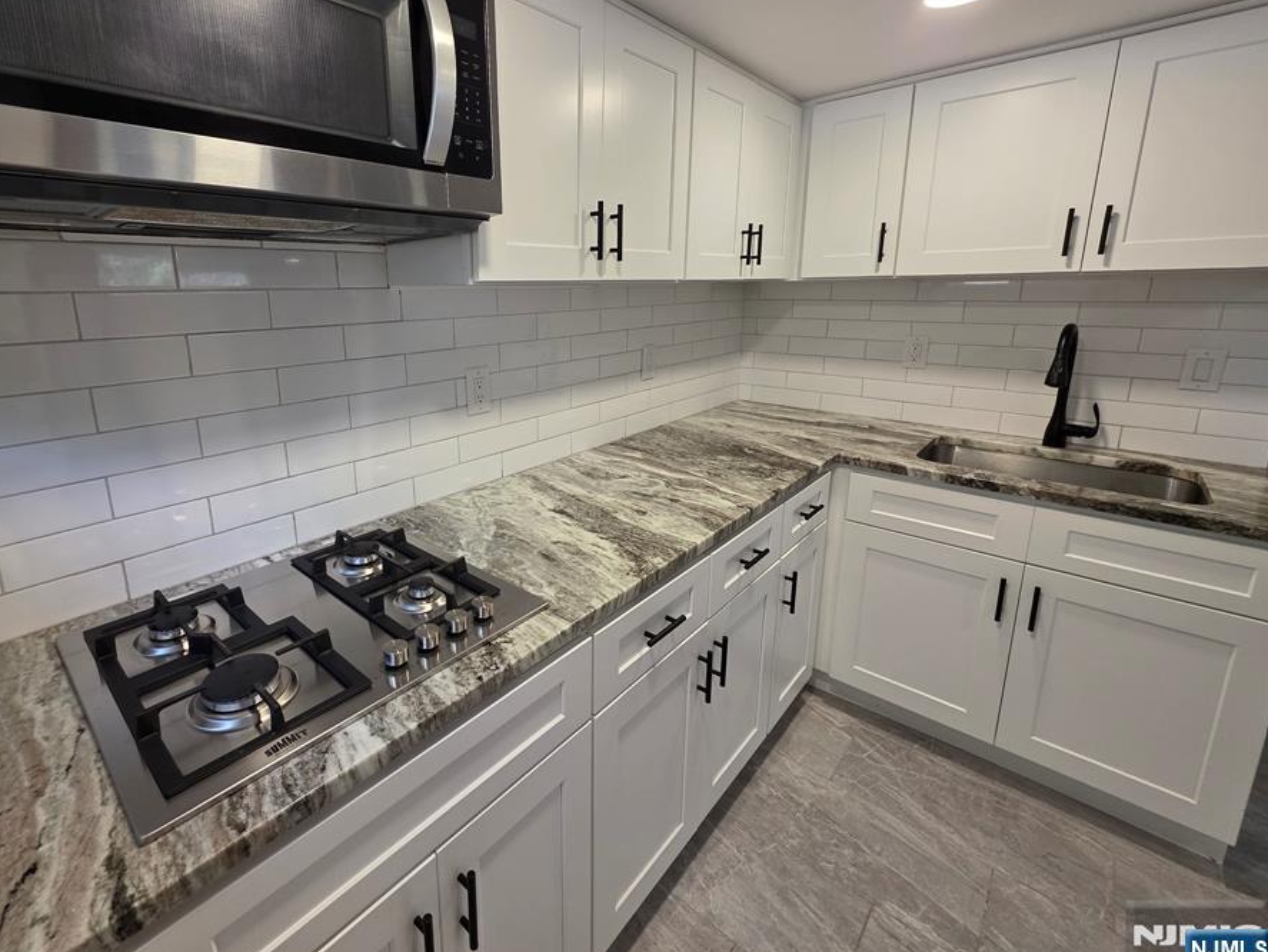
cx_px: 539
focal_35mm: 15
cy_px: 420
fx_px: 550
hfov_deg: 97.4
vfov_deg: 81.5
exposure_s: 1/120
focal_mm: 2.2
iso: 200
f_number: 1.9
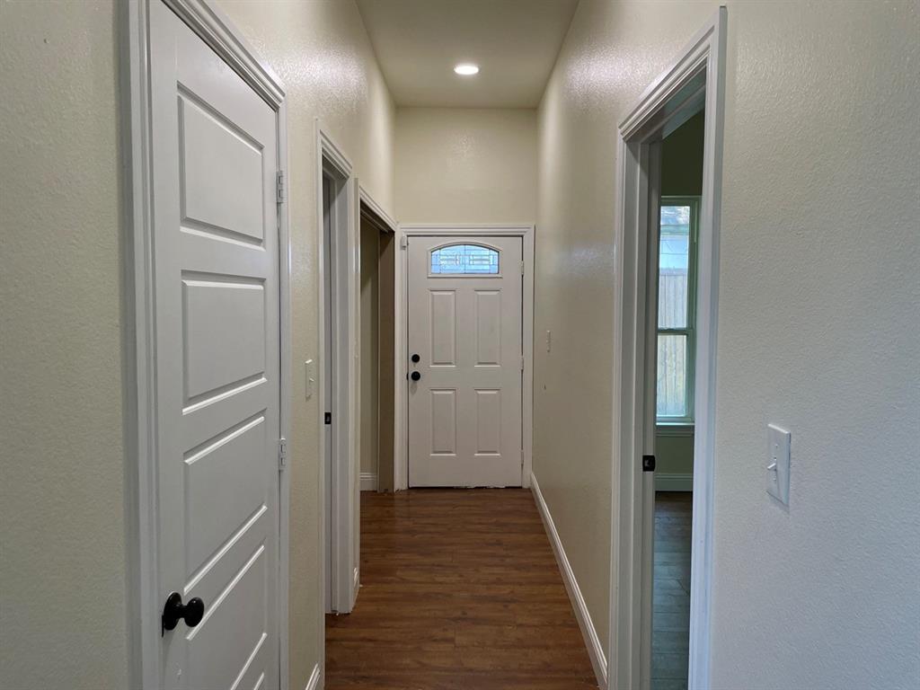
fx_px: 691
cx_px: 460
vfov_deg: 53.1
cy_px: 345
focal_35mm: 26
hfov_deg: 67.3
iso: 125
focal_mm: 4.2
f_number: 1.6
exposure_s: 1/120
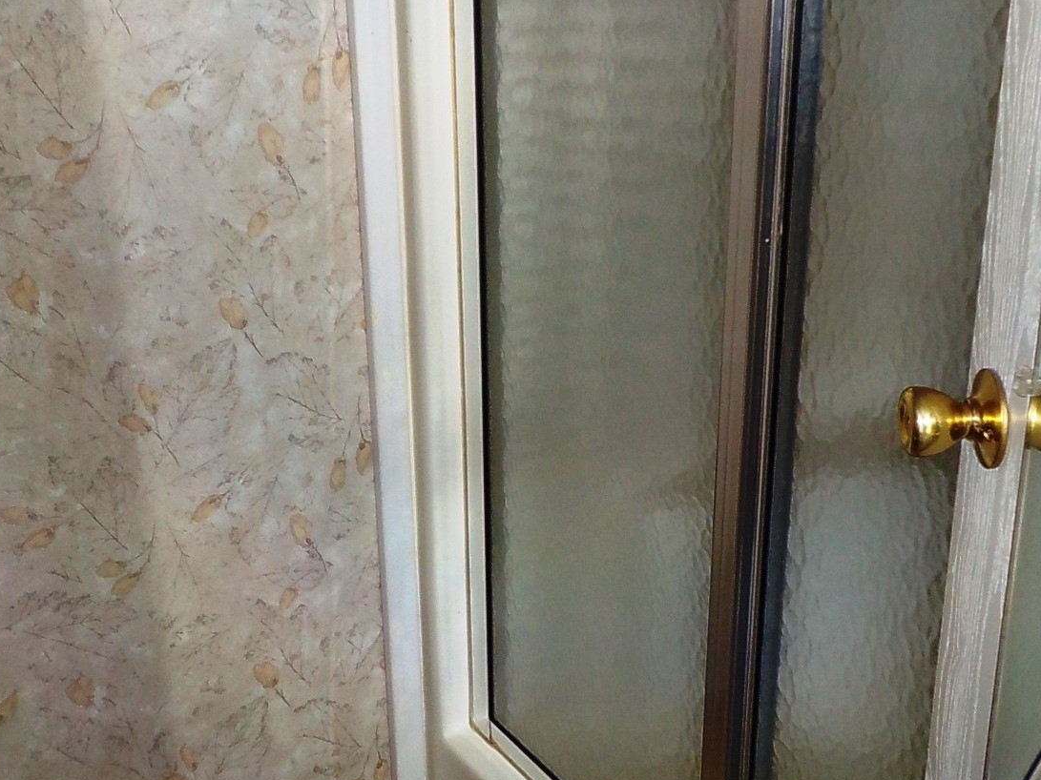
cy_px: 310
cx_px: 554
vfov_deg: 32.8
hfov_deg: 42.9
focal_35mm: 44
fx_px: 1323
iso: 200
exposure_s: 1/30
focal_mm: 4.1
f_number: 3.3
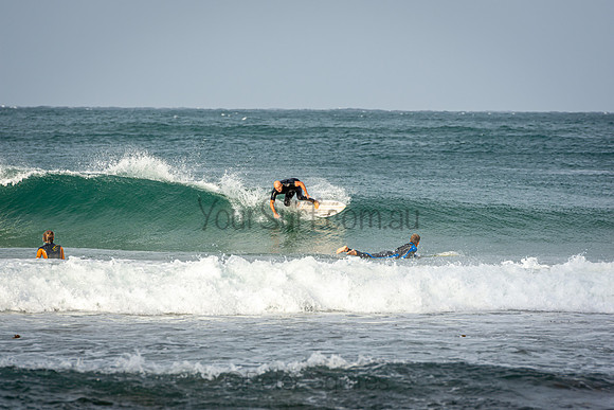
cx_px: 307
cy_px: 205
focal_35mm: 300
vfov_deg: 4.6
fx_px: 5118
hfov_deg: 6.9
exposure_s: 1/1250
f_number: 5.6
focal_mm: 200
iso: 200
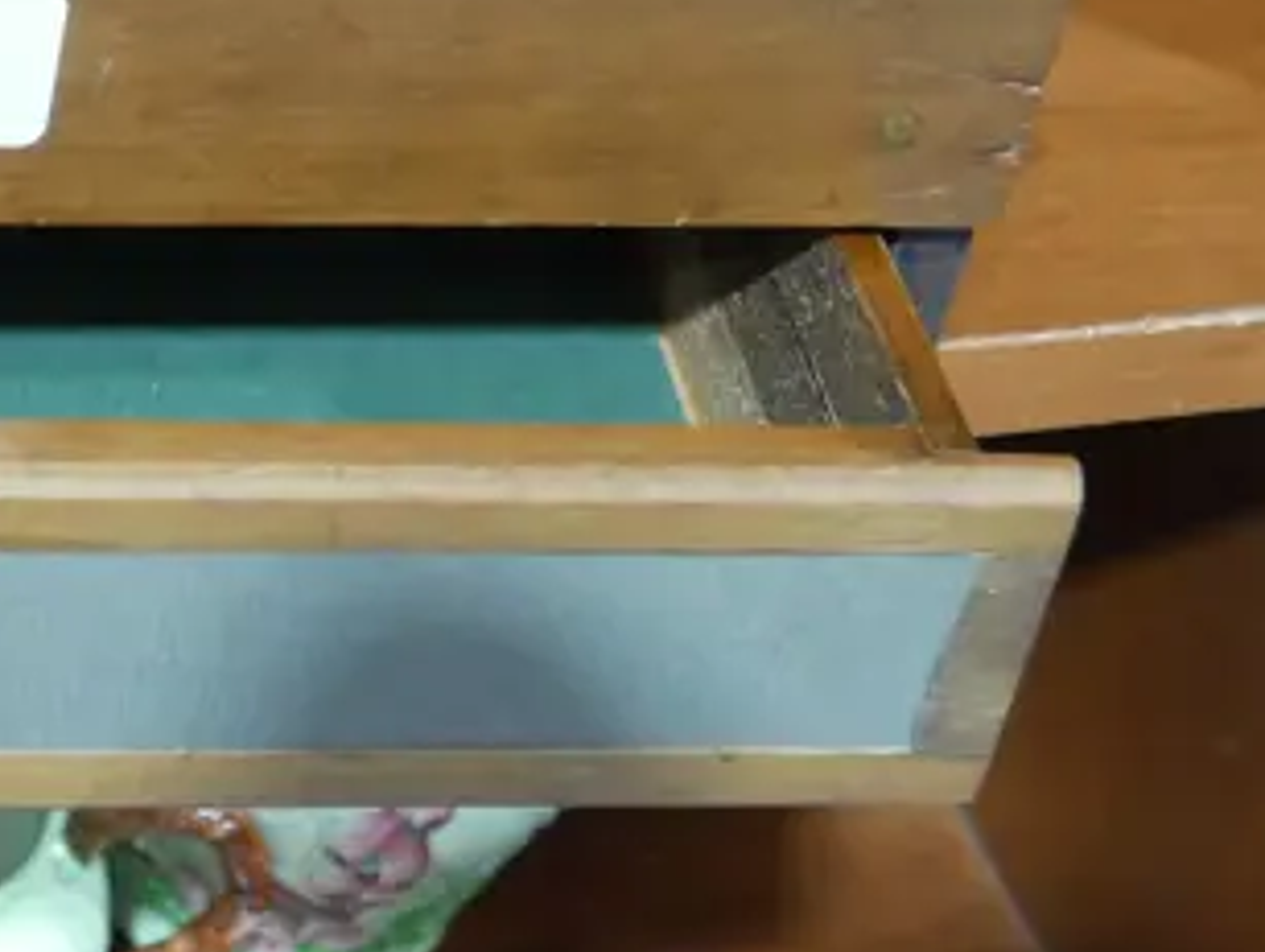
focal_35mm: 100
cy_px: -208
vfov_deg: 14.3
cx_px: -33
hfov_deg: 19.0
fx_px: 3659
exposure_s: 1/60
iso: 1250
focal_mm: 15
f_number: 3.6
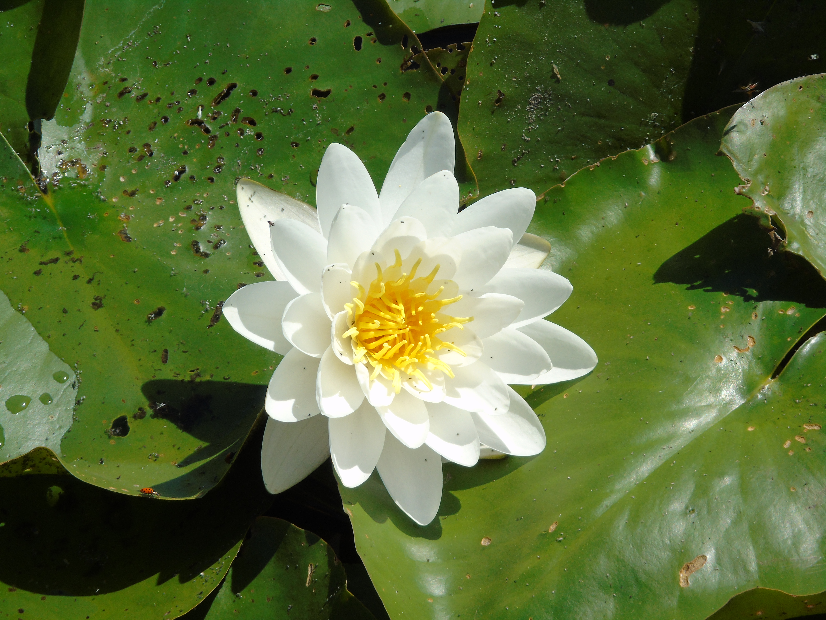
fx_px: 13100
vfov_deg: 2.7
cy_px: 310
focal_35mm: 549
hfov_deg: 3.6
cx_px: 413
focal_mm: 98
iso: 80
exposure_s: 1/400
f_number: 5.7
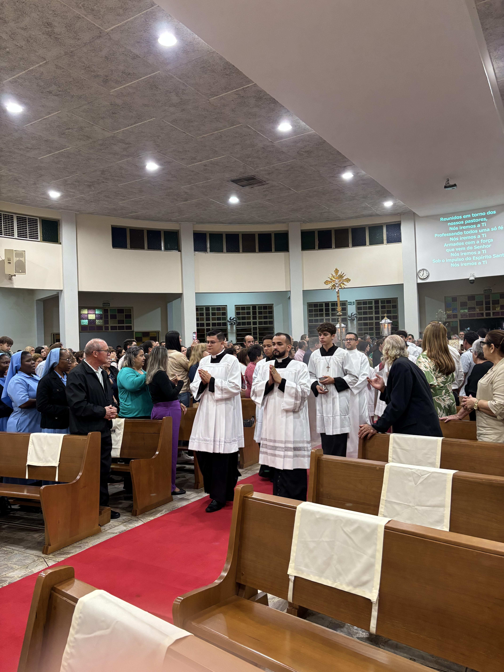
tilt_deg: +1.3
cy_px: 336
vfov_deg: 67.3
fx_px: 505
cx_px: 252
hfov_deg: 53.1
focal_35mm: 26
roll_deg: +0.7
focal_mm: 5.96
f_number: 1.6
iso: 250
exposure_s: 1/60
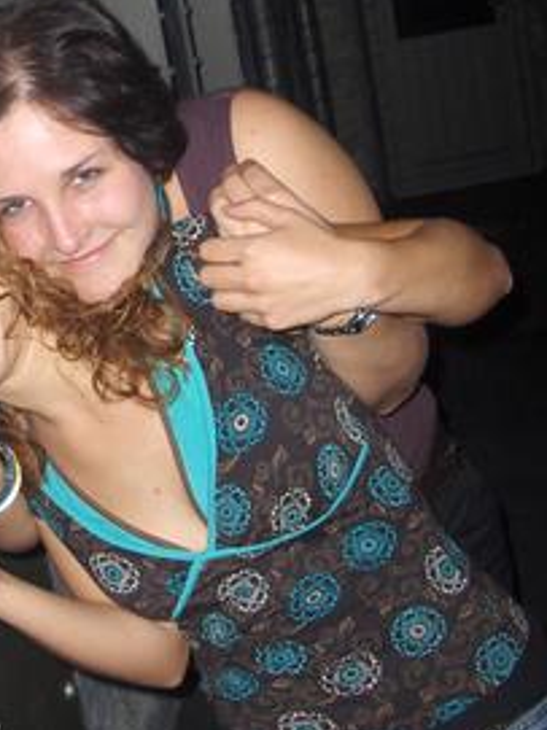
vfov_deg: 31.6
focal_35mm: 61
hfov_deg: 23.7
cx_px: 124
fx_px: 1286
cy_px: 304
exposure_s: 1/60
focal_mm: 5.8
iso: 100
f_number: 2.6
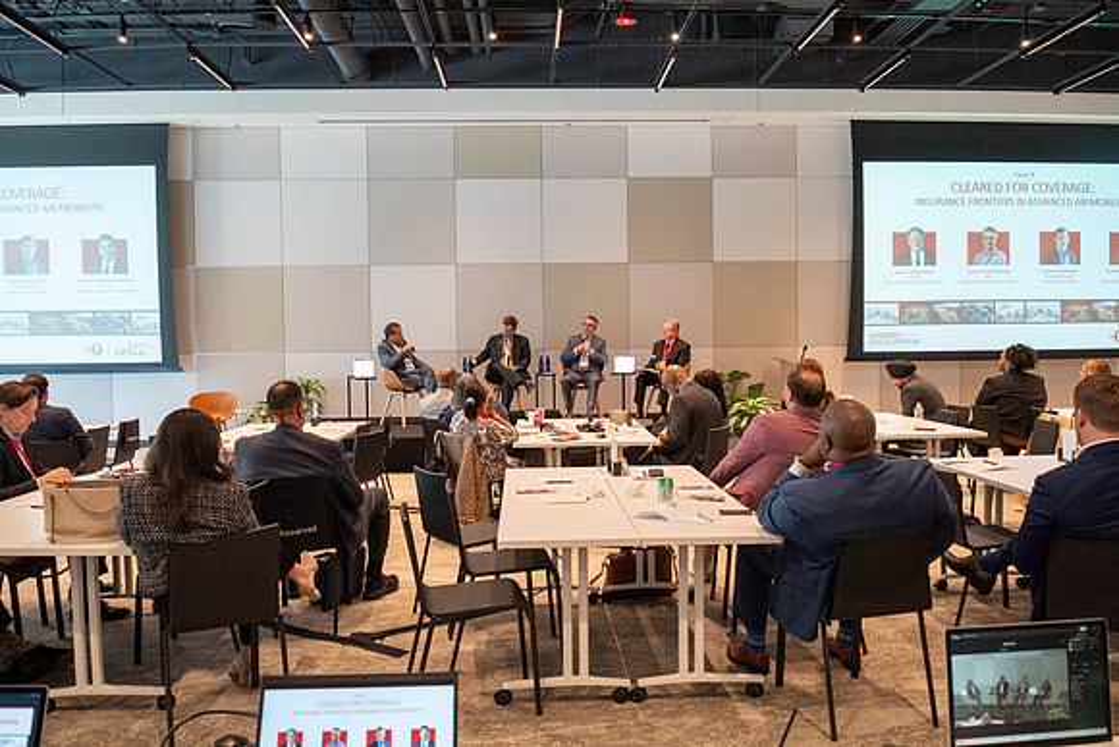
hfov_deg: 65.8
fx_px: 865
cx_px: 560
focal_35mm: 28
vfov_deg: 46.7
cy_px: 374
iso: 2200
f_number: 3.5
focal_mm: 18
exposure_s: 1/125
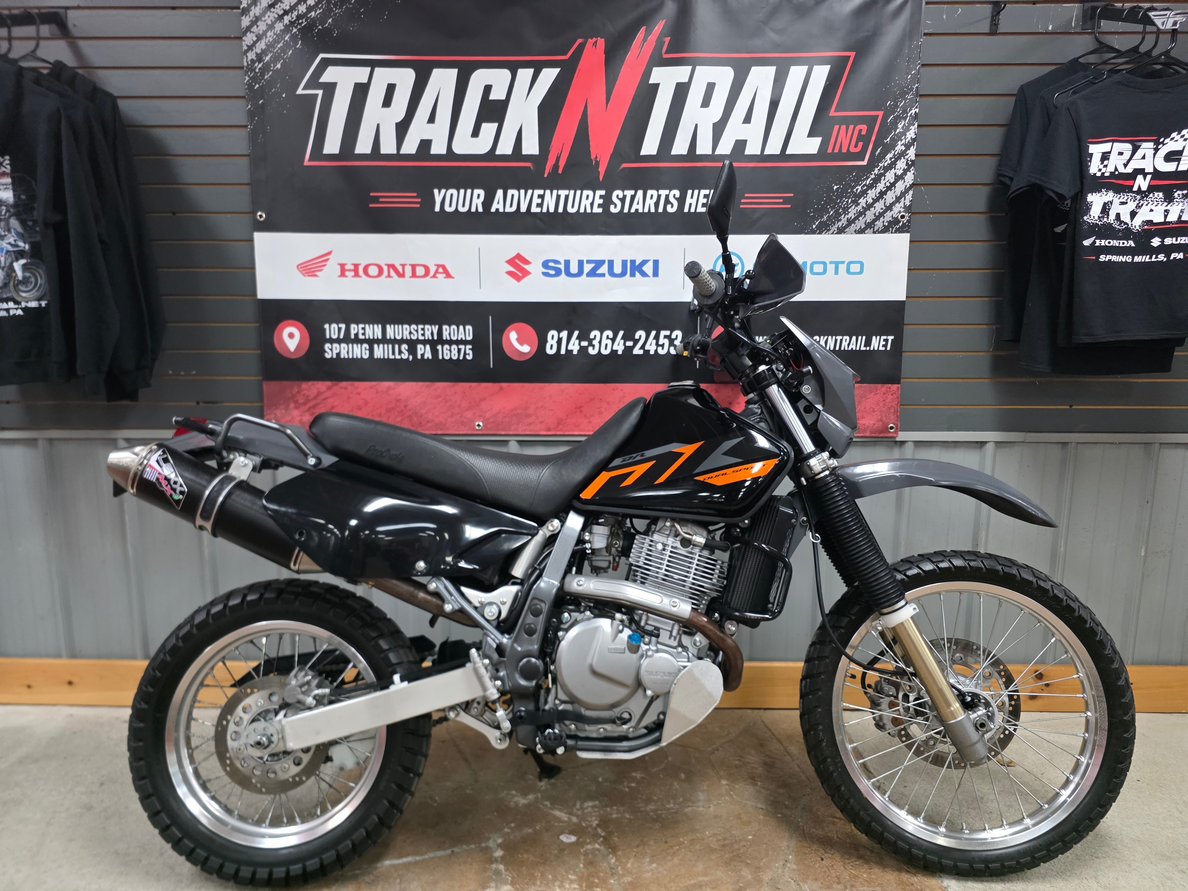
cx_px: 594
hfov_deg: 73.9
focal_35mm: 23
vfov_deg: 58.9
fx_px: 789
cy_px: 446
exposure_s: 1/120
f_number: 1.7
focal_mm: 6.3
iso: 1000
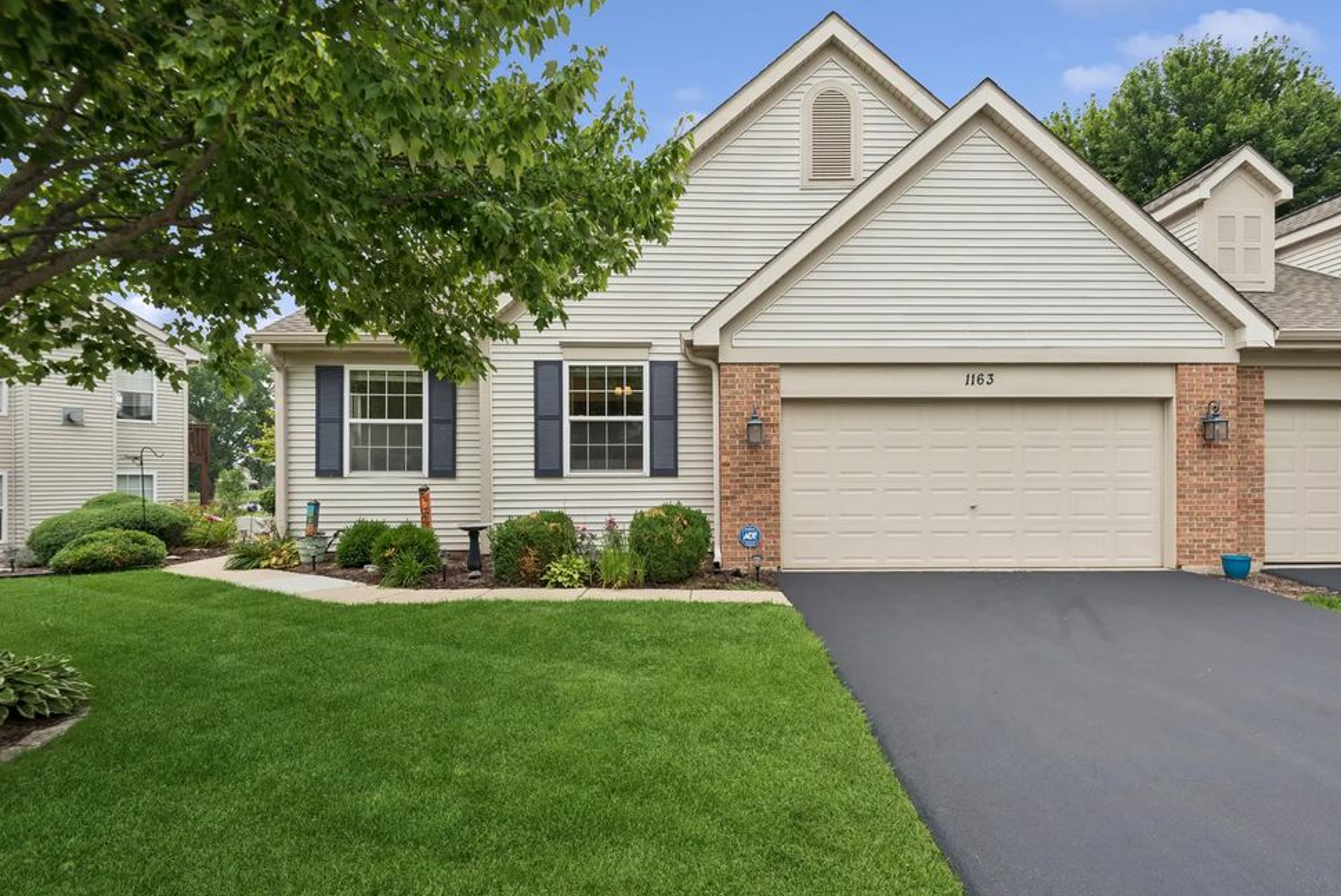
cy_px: 449
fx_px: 708
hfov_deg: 86.8
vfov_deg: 64.6
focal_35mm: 19
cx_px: 706
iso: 200
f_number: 8
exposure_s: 1/250
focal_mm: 18
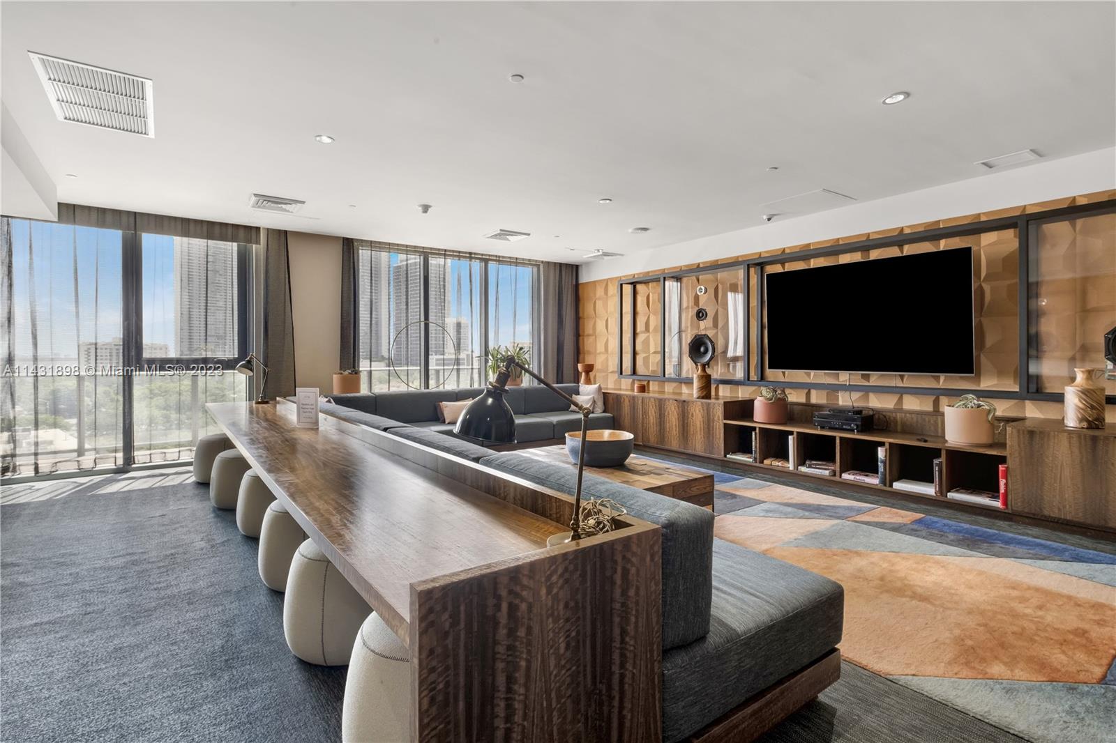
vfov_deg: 73.7
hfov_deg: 96.7
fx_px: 496
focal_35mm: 16
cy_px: 372
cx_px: 558
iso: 800
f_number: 8
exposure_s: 1/15
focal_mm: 10.5
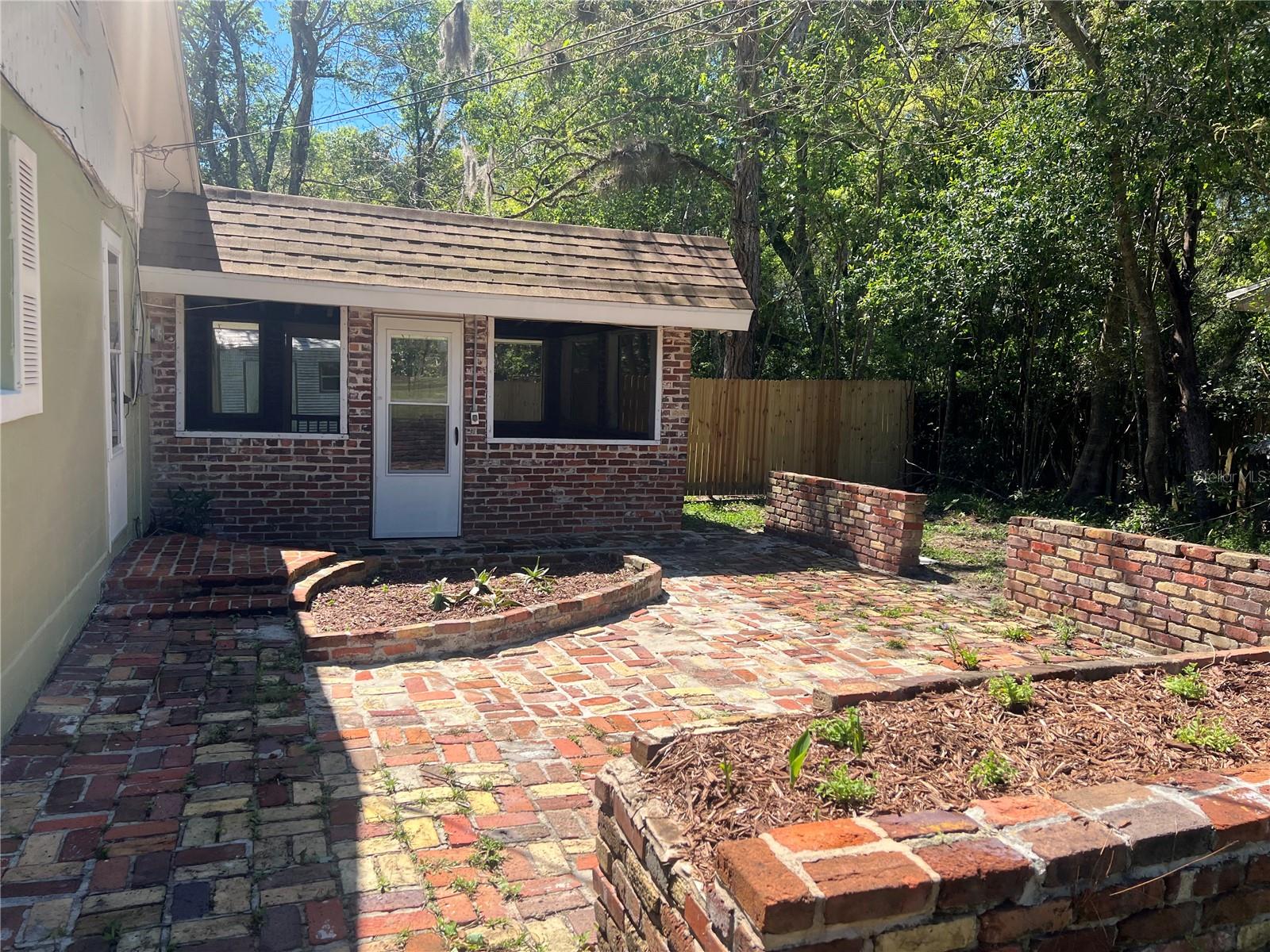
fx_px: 954
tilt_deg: -6.6
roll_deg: -2.7
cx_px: 635
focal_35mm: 26
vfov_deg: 53.1
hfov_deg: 67.3
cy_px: 476
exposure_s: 1/1808
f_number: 1.5
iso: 50
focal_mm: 5.7
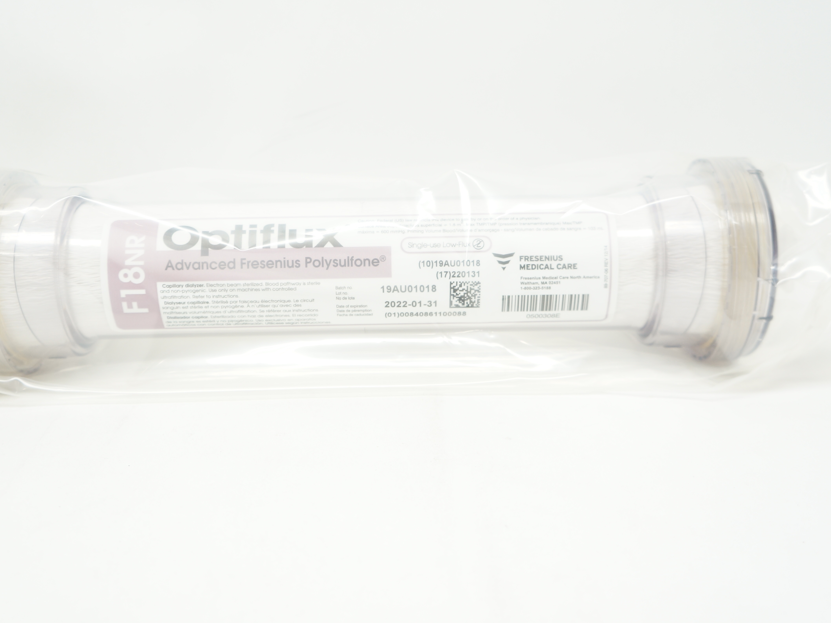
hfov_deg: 46.8
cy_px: 308
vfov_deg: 36.0
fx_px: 960
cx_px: 408
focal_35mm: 40
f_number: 4.5
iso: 400
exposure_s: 1/80
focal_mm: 24
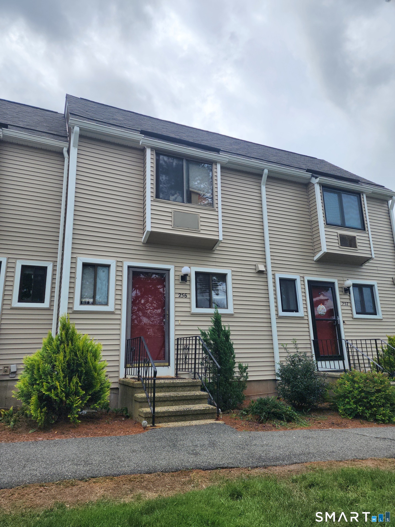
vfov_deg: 73.9
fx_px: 350
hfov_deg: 58.9
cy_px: 264
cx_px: 198
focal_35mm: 23
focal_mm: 6.4
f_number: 1.8
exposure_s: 1/1205
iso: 12
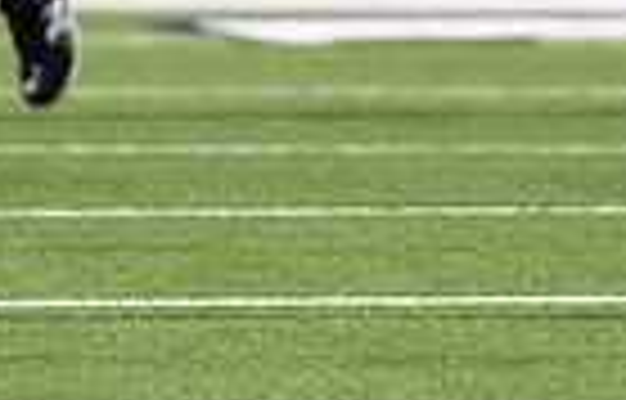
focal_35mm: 1507
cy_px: -287
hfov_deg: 1.4
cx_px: 924
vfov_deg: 0.9
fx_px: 25888
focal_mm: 200
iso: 4000
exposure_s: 1/1250
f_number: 2.8
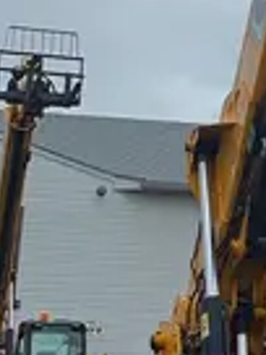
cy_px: 87
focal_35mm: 140
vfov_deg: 14.0
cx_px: 678
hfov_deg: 9.3
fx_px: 1434
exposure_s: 1/2915
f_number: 1.8
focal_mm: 4.25
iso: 25
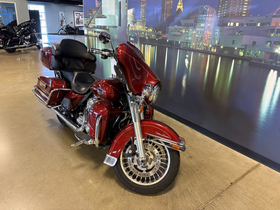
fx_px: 210
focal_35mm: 26
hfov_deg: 67.3
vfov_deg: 53.1
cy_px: 105
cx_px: 140
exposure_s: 1/60
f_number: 1.6
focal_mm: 5.96
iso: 320
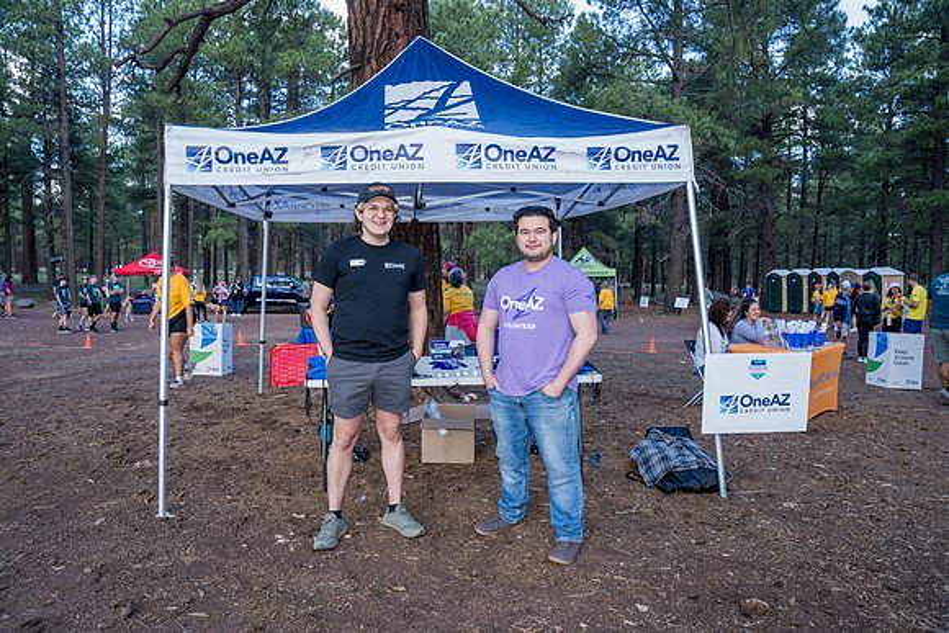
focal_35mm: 24
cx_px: 474
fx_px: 633
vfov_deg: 53.2
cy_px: 316
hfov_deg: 73.7
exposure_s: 1/60
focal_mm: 24
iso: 320
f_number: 5
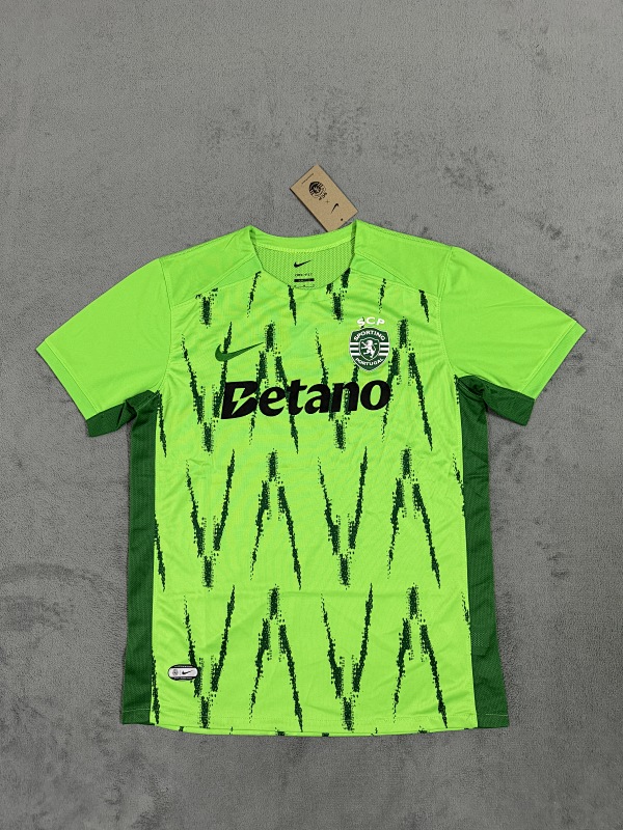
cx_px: 312
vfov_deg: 71.6
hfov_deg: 56.8
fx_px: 576
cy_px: 415
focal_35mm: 24
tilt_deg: -83.1
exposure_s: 1/50
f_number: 1.78
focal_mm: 6.76
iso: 250
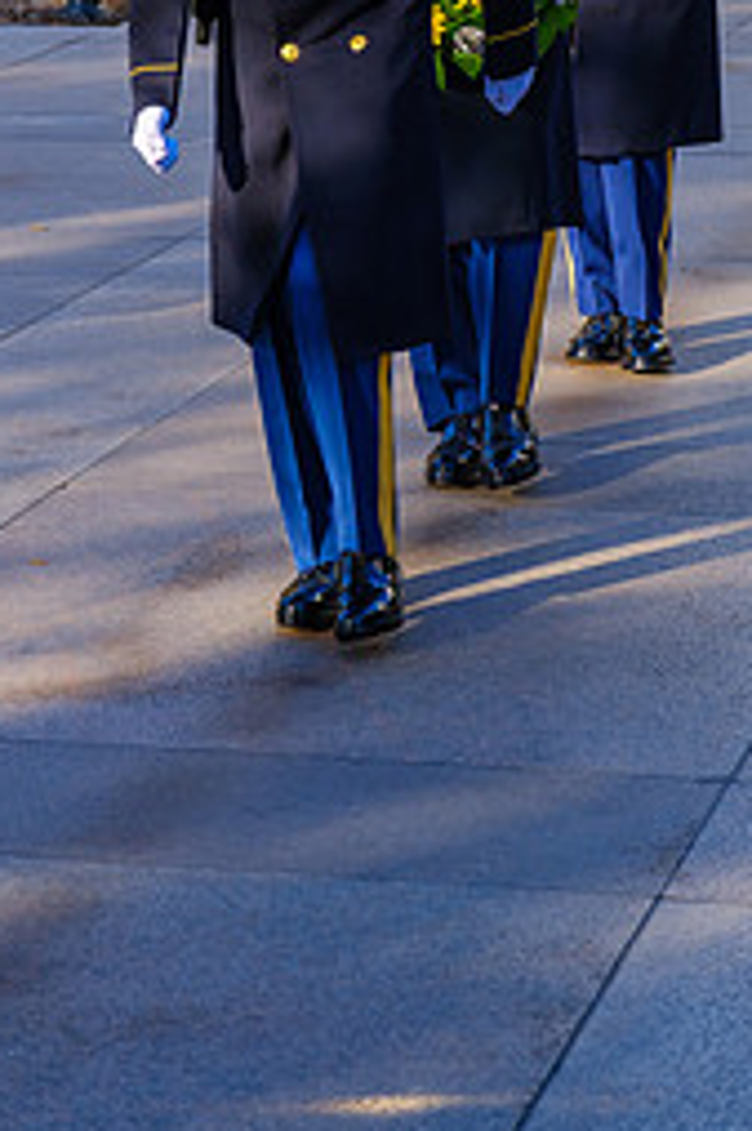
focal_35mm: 147
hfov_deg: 9.3
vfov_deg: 13.9
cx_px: 467
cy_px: 236
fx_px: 4612
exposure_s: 1/400
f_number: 4.5
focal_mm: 55.1
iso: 160
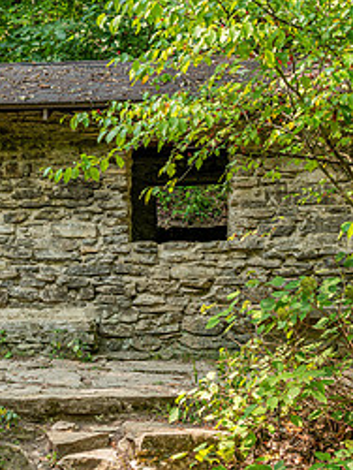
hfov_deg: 21.0
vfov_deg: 27.3
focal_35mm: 70
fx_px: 950
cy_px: 359
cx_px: 124
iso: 160
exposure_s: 1/125
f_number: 5
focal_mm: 28
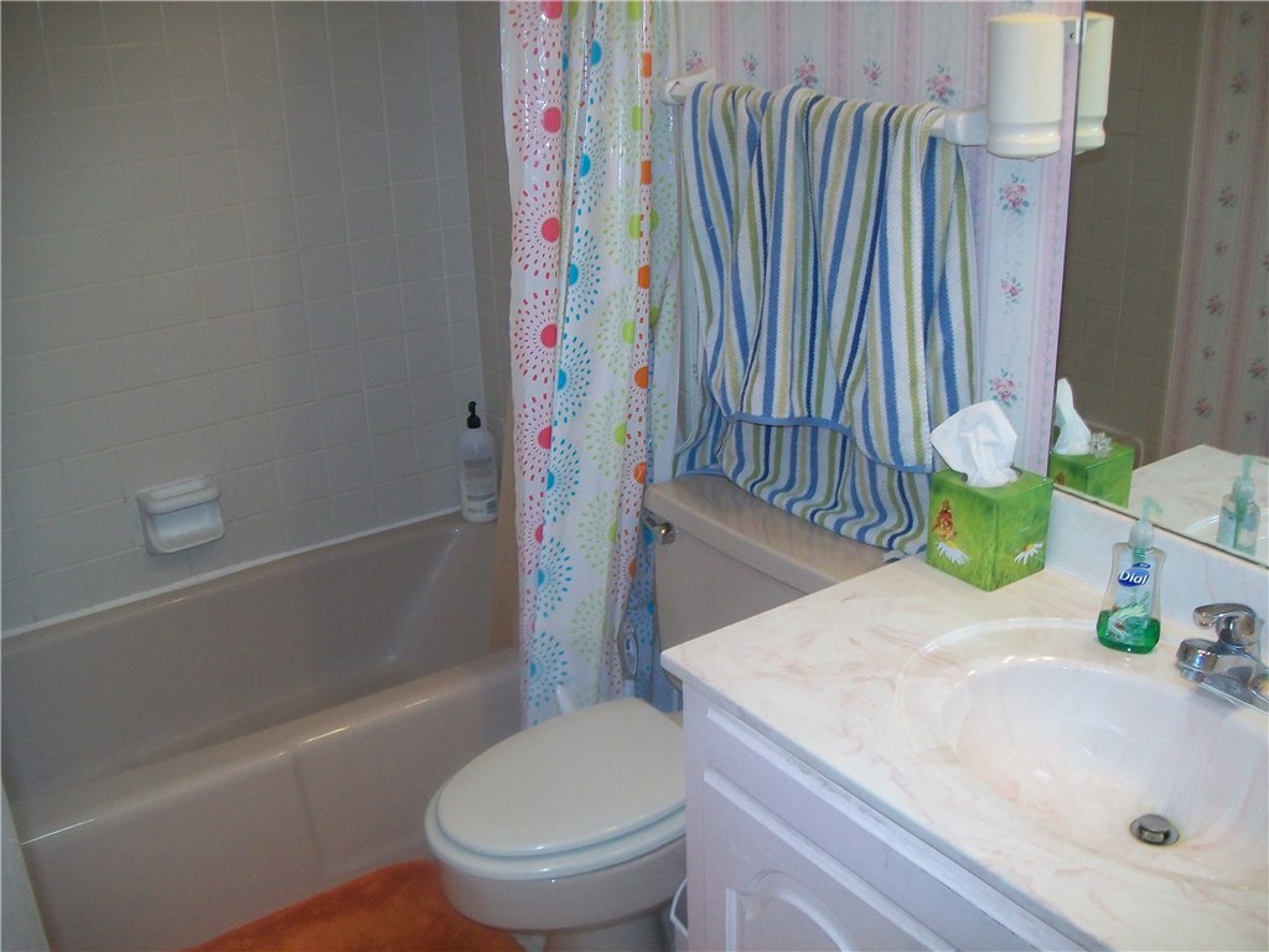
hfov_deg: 54.0
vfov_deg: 41.8
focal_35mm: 34
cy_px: 476
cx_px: 634
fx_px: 1246
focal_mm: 6.1
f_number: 2.7
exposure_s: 1/60
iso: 160
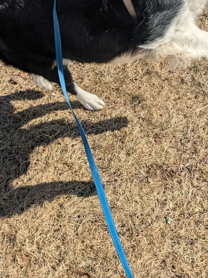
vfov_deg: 32.7
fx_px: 457
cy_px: 48
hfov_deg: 25.4
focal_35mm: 57
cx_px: 148
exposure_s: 1/5848
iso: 49
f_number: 1.73
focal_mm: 4.38
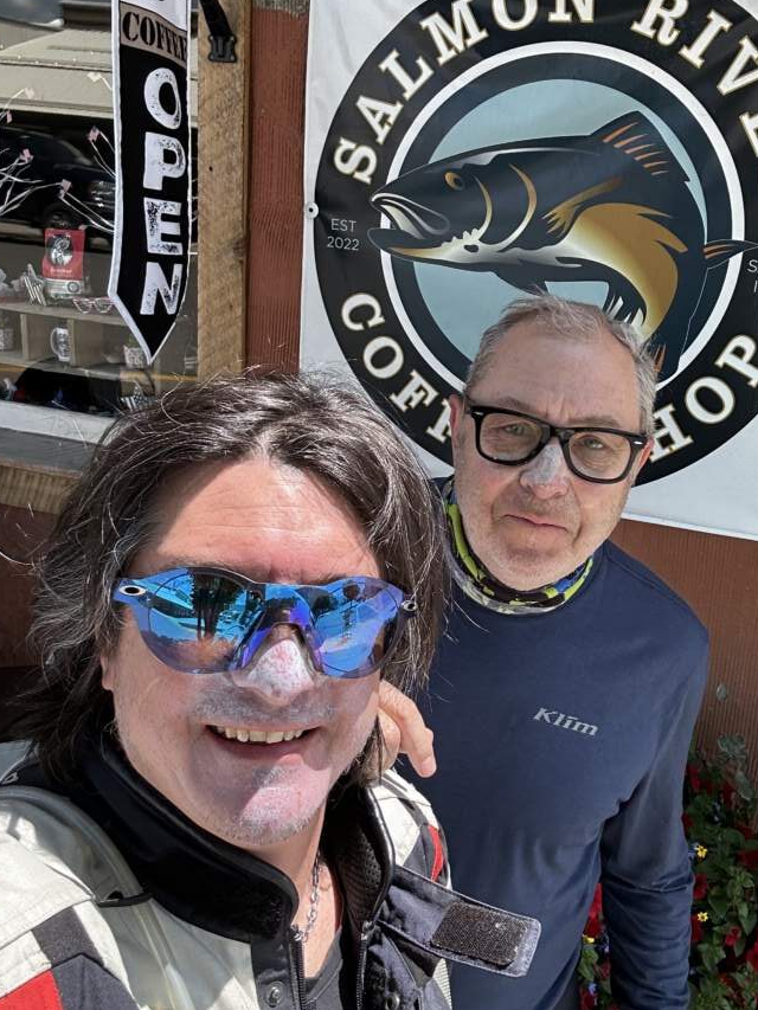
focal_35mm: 36
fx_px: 1051
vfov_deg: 51.3
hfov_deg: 39.6
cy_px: 504
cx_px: 442
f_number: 1.9
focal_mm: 2.69
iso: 25
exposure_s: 1/552
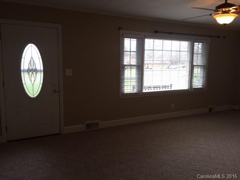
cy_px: 90
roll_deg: -1.0
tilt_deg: -8.2
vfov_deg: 48.2
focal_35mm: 29
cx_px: 120
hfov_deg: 61.7
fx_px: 201
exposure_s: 1/30
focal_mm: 4.15
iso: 32
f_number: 2.2
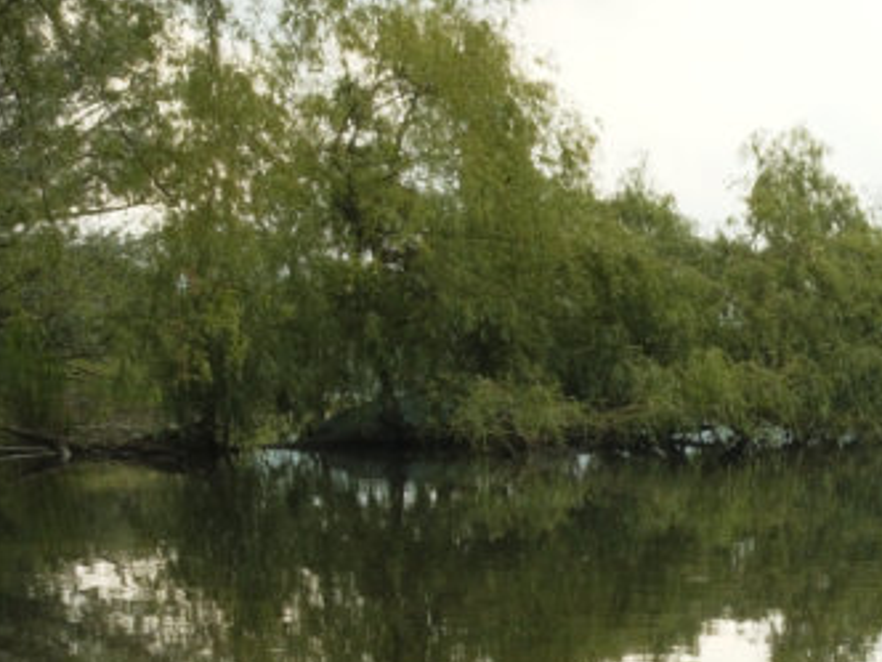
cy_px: 867
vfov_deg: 19.6
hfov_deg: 24.7
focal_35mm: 69
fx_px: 1758
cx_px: 1132
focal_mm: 9
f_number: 10
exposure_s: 1/500
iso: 500
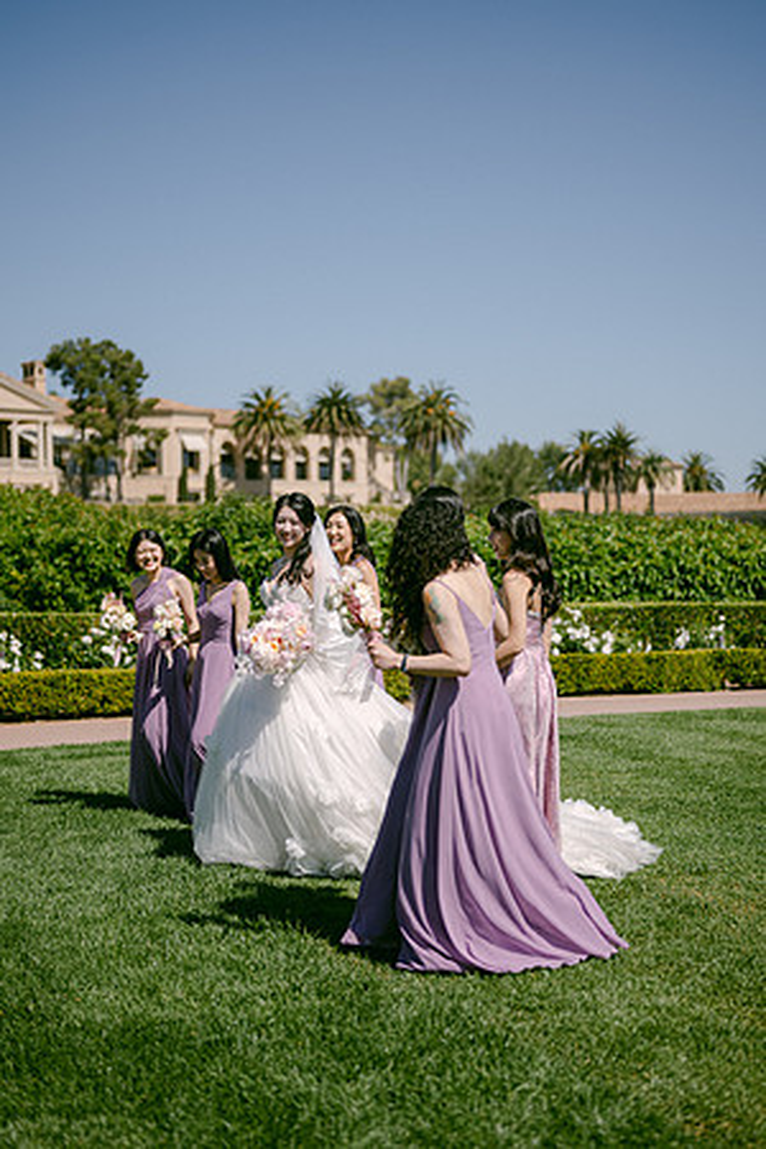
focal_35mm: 50
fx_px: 1596
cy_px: 574
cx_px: 383
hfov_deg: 27.0
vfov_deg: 39.6
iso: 64
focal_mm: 50
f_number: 1.8
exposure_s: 1/8000
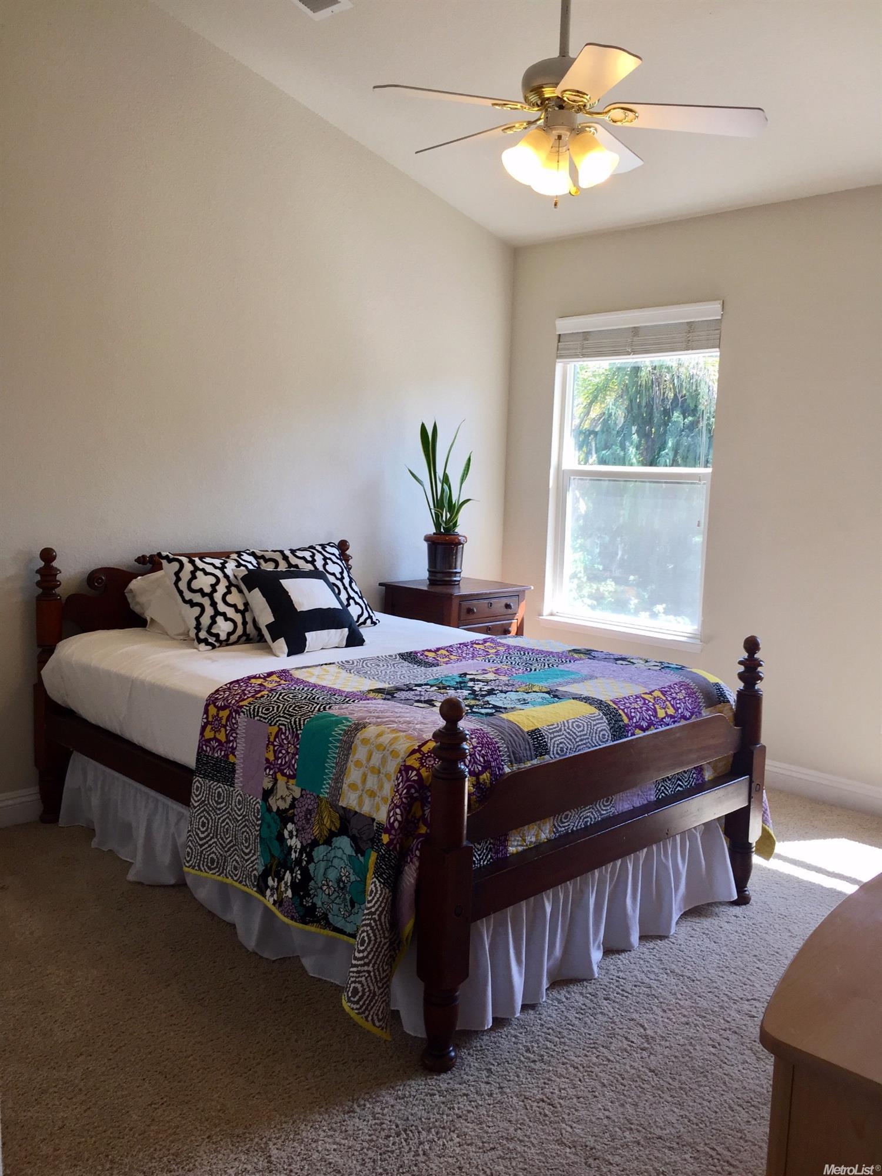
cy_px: 588
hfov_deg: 48.2
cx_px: 441
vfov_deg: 61.7
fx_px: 985
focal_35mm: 29
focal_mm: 4.15
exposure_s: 1/120
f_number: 2.2
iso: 40
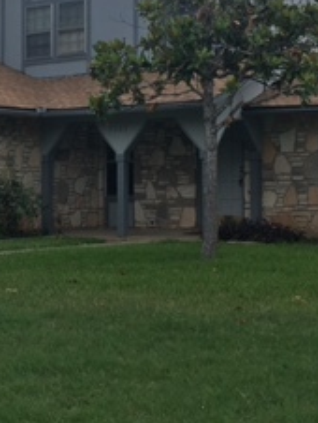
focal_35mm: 82
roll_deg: +0.3
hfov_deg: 17.9
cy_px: 127
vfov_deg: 23.7
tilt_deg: +4.7
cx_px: 77
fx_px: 1003
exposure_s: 1/1241
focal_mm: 4.15
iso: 25
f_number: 2.2
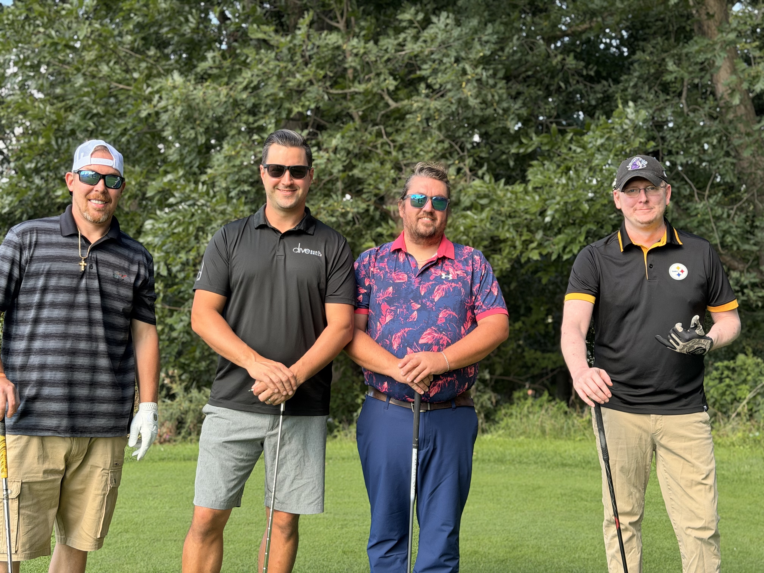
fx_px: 1059
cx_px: 382
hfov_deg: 39.7
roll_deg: -2.3
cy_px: 286
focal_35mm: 48
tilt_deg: -0.3
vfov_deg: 30.3
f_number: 1.78
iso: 64
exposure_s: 1/615
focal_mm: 6.76
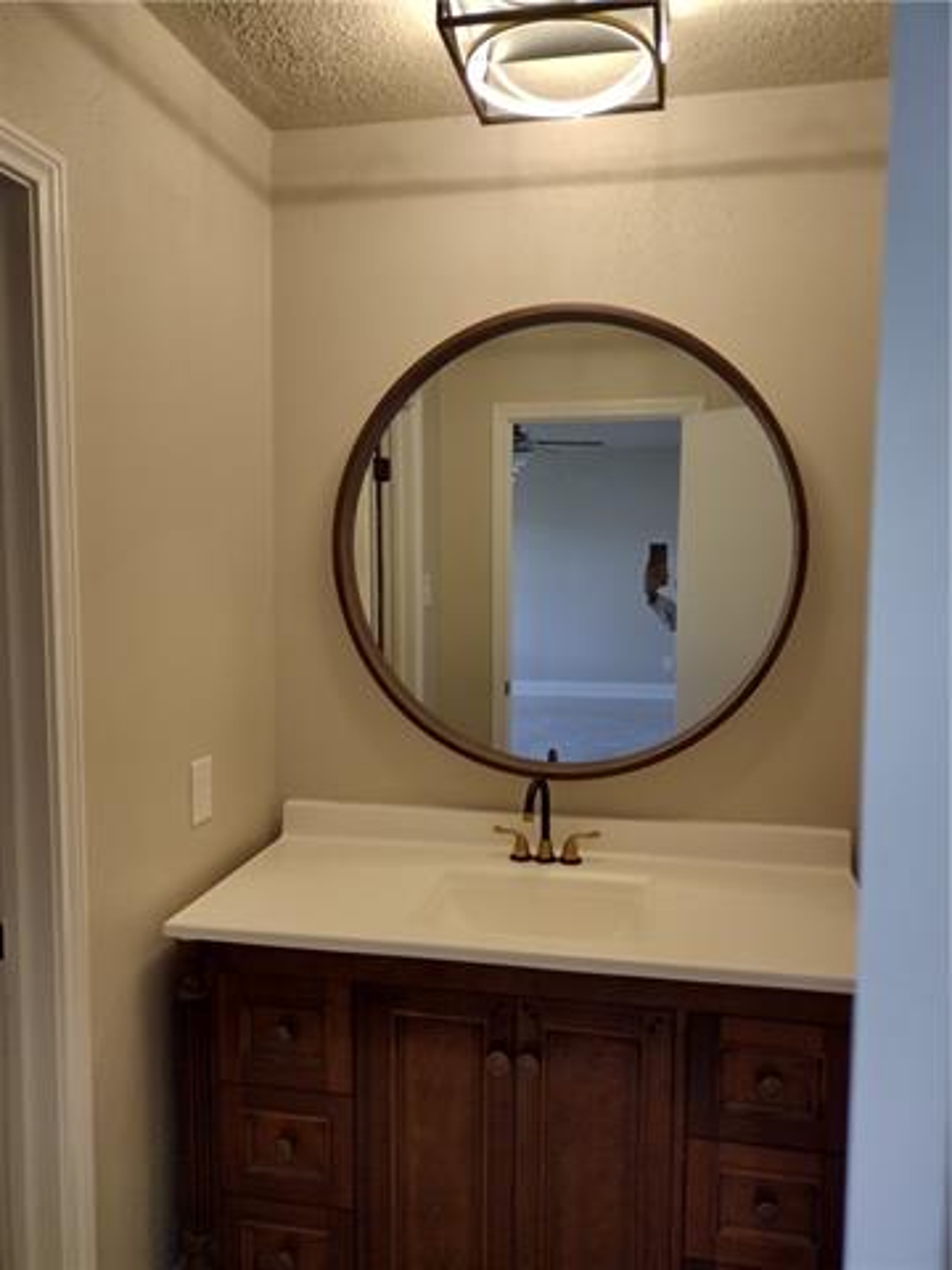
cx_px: 476
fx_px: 990
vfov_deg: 65.3
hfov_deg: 51.4
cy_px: 635
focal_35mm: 27
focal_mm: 4.71
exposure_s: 1/60
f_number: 1.7
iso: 205
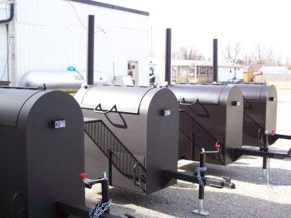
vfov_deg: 32.2
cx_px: 146
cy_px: 109
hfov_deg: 42.1
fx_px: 378
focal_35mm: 45
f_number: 3
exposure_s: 1/589
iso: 200
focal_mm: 7.6
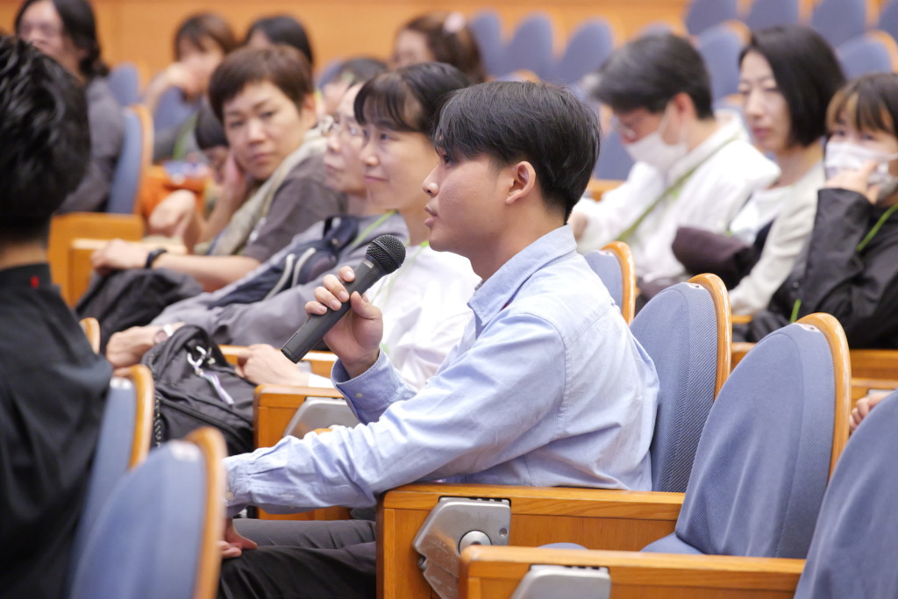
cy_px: 300
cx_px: 449
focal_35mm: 150
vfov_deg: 9.2
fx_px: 3742
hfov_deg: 13.7
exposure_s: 1/100
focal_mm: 150
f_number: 4.5
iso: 12800
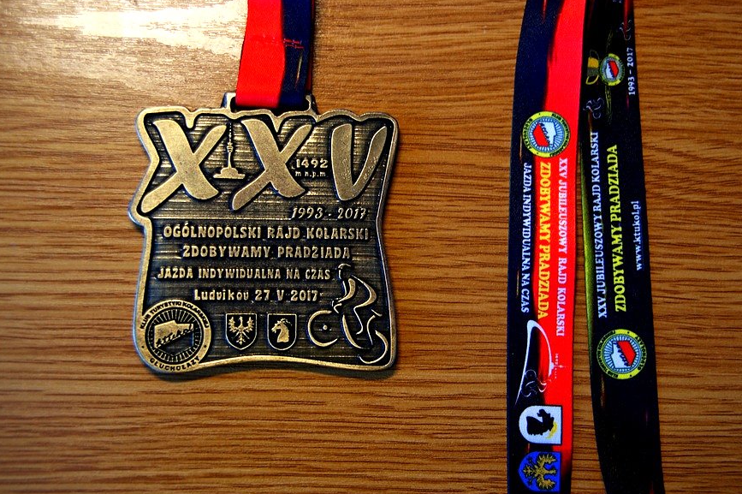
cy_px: 253
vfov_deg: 24.8
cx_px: 367
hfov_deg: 36.6
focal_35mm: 55
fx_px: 1123
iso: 100
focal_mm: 35
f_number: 4.5
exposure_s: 1/20
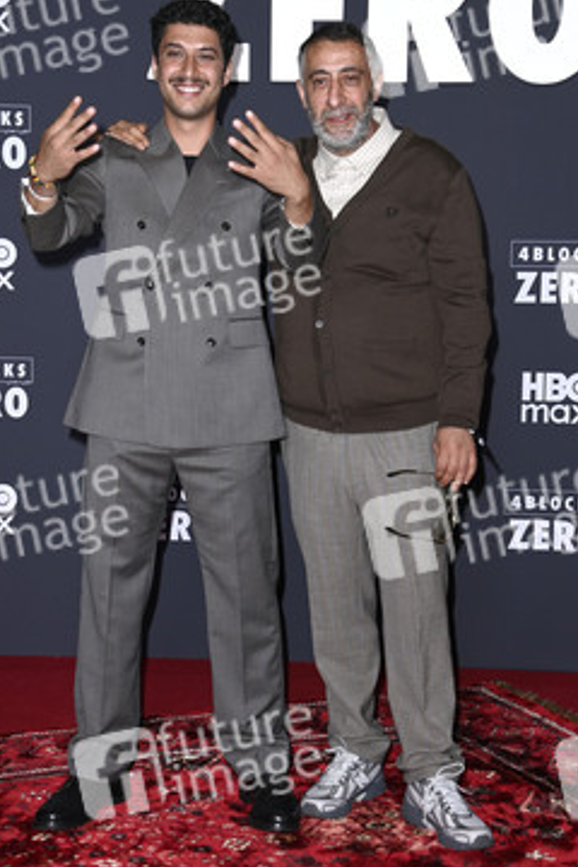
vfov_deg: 25.4
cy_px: 402
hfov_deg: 17.1
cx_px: 267
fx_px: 1927
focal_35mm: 80
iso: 1000
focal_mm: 72
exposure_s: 1/250
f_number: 5.6
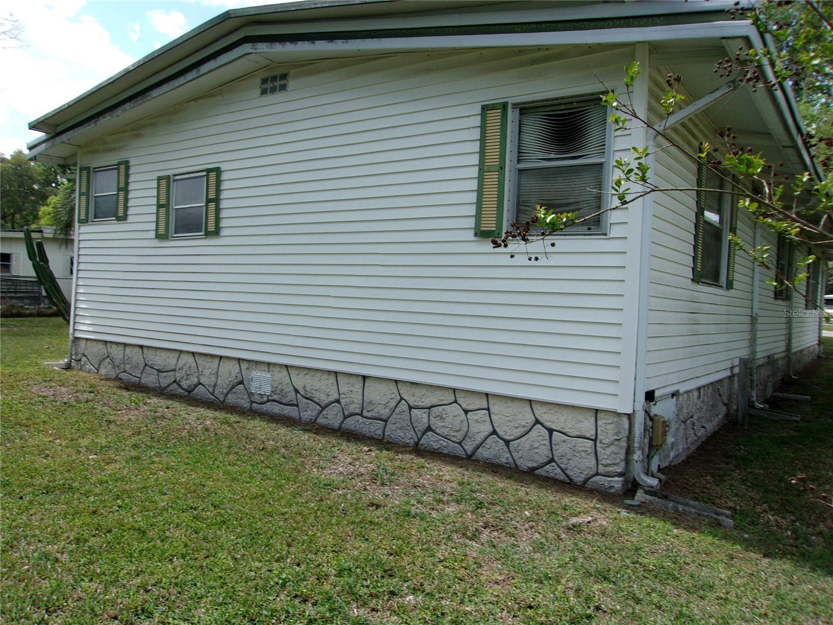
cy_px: 312
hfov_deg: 65.3
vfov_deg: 51.4
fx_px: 650
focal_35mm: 27
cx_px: 416
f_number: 10.4
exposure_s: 1/70
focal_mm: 4.9
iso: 80
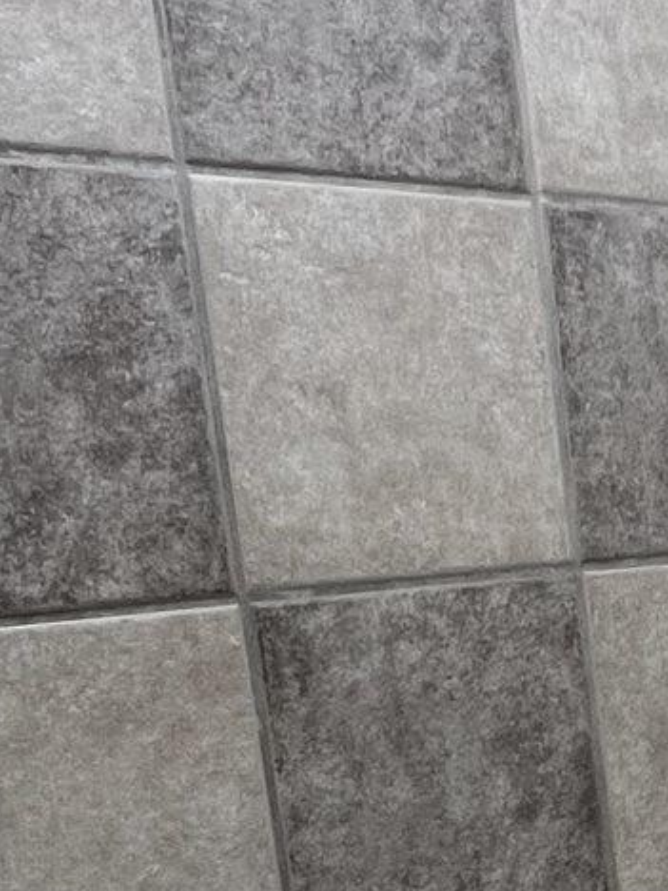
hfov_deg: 21.1
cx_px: 837
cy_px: 819
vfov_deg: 28.9
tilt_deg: -8.3
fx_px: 1647
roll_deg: +5.4
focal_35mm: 64
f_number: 1.8
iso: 160
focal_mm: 1.57
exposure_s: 1/120
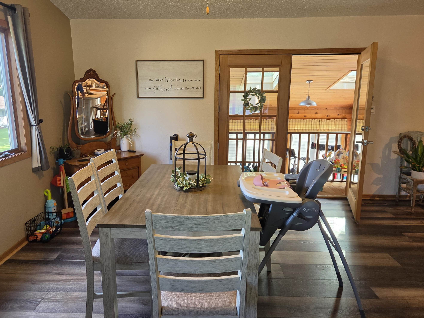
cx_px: 199
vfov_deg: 54.9
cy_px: 161
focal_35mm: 25
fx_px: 306
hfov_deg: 69.3
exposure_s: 1/120
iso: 200
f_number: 1.8
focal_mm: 5.4
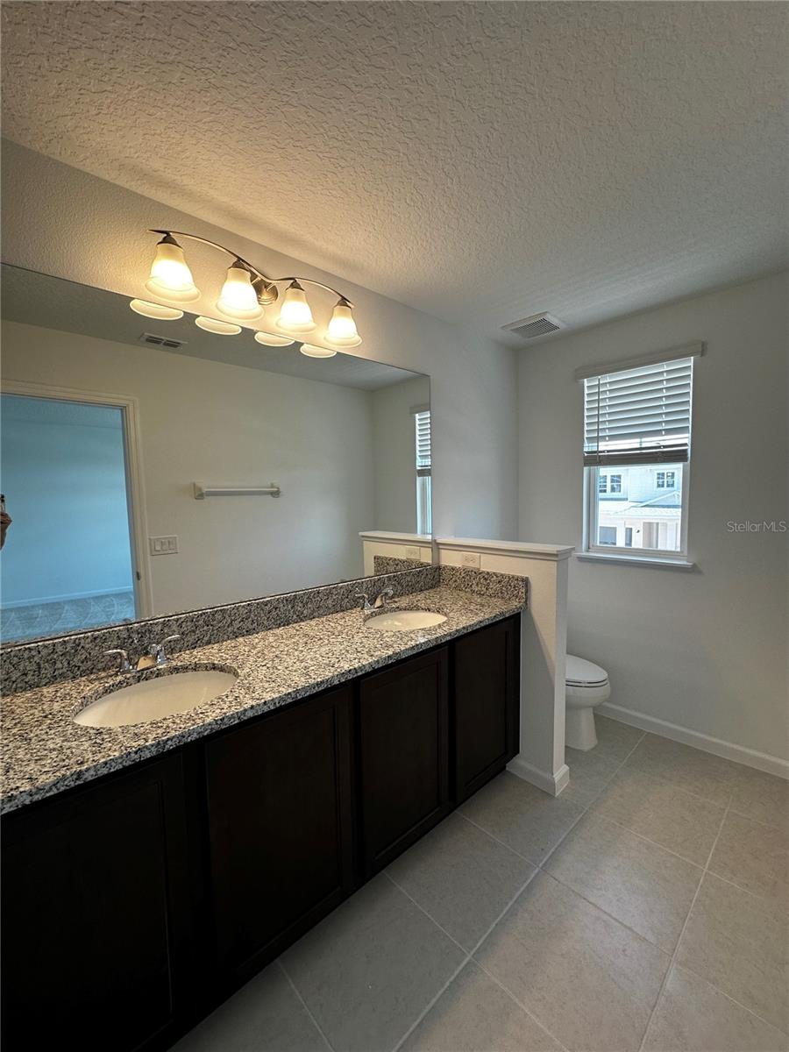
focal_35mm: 14
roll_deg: -0.4
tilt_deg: -3.2
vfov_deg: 102.1
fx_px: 425
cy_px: 526
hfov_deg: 85.7
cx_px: 394
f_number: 2.2
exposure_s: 1/120
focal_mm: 2.22
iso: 80
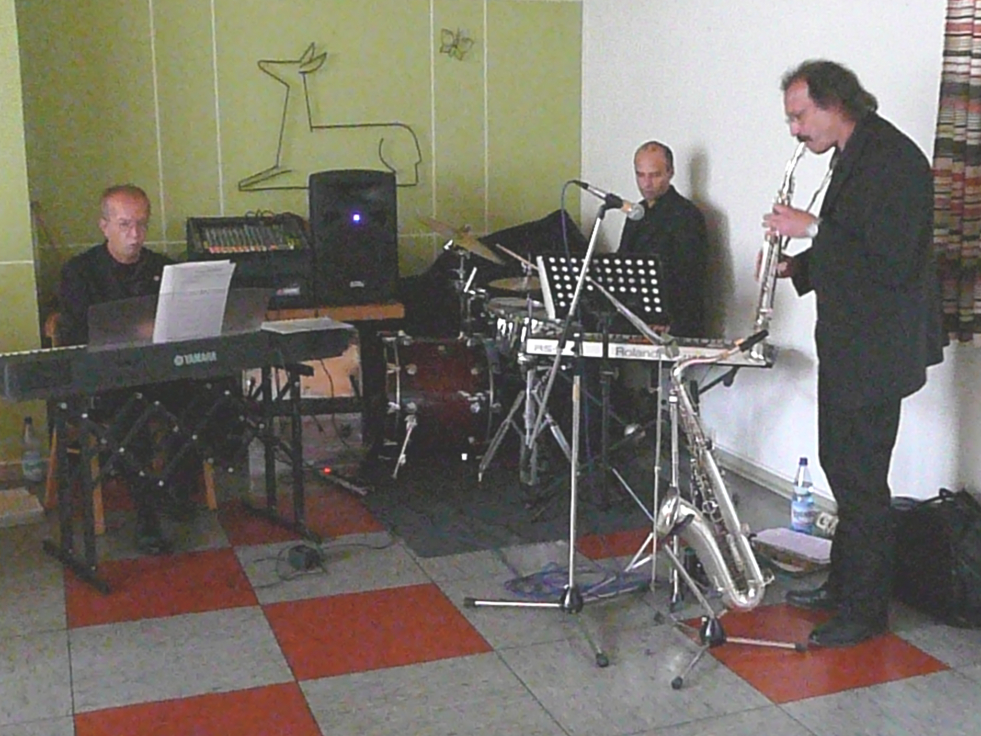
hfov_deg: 42.9
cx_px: 499
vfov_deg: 32.9
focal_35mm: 44
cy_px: 368
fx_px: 1247
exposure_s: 1/40
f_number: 4
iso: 3200
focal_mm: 7
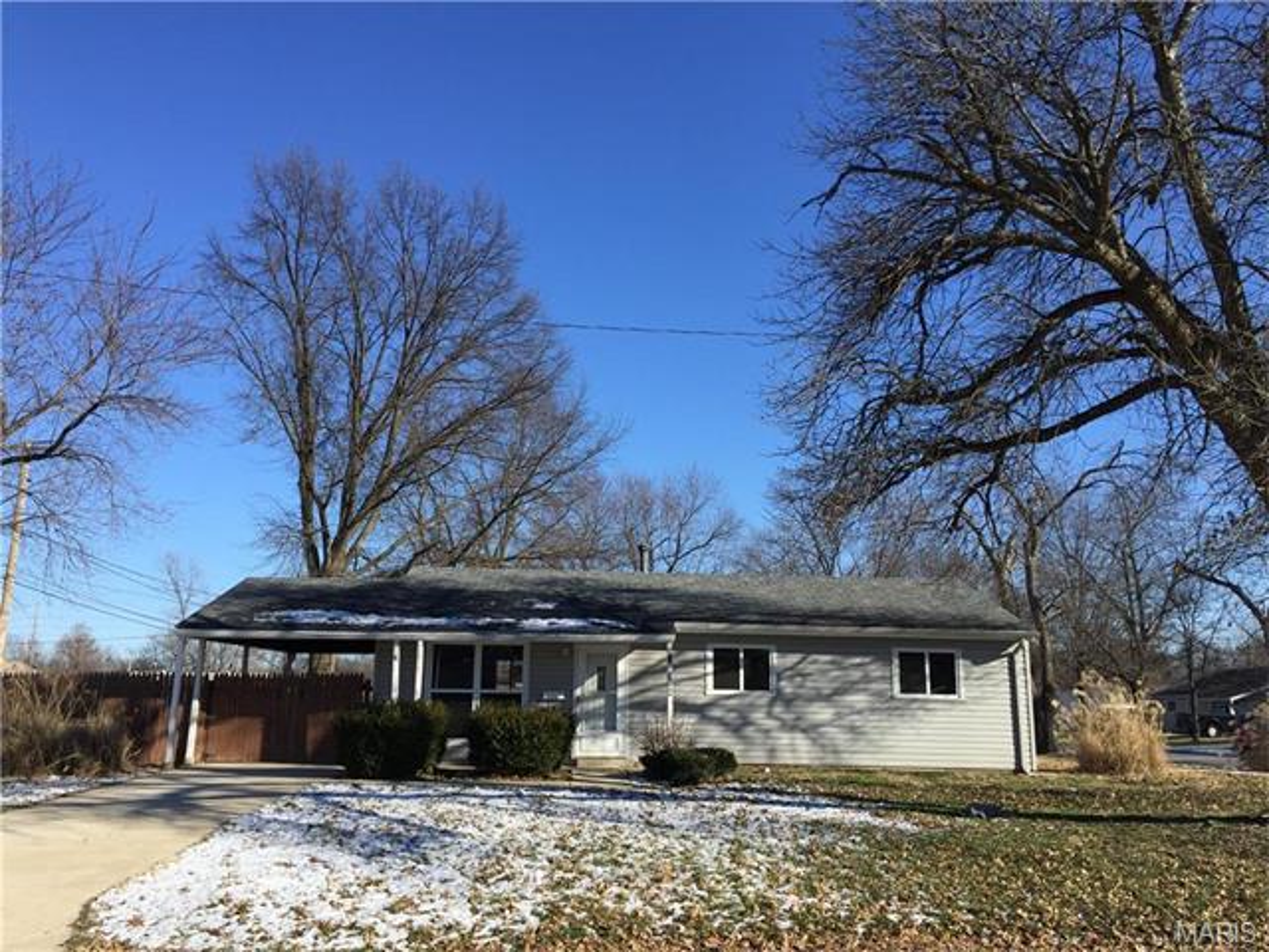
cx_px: 634
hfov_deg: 61.7
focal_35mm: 29
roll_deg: -0.9
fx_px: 1063
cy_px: 476
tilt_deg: +9.4
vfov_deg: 48.2
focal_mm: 4.15
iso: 32
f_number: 2.2
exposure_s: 1/1582
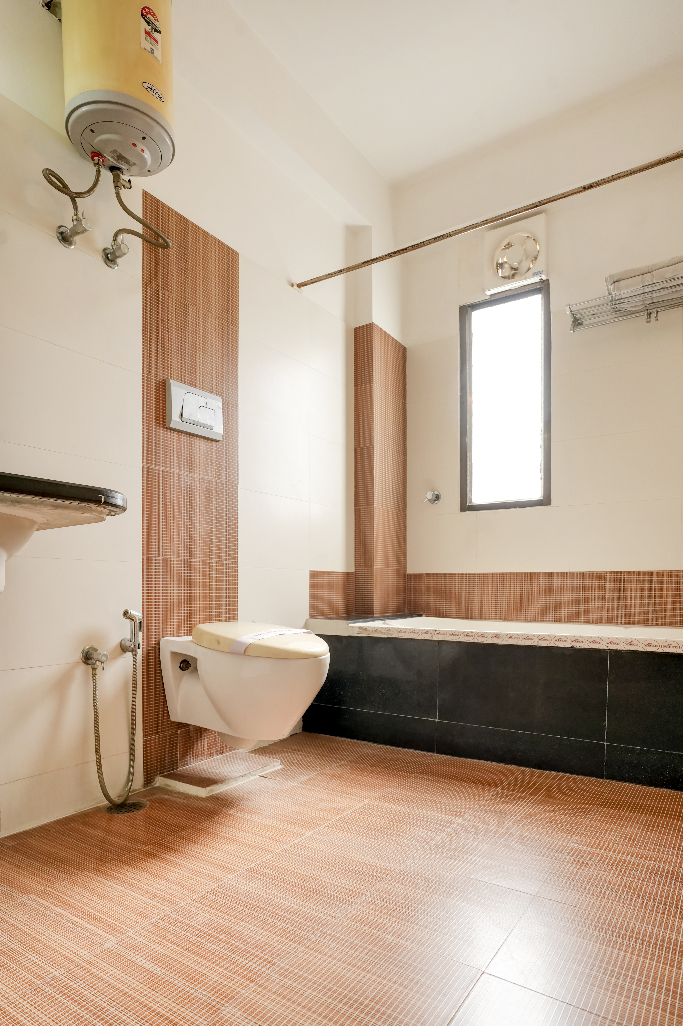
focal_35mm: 20
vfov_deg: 84.0
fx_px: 569
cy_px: 513
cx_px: 342
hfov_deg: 61.9
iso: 2500
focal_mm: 20
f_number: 6.3
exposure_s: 1/400
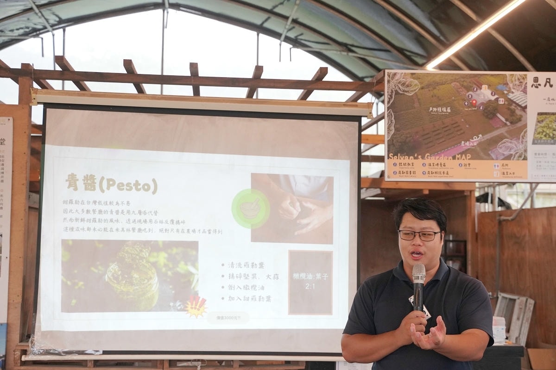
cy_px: 185
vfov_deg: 27.0
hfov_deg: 39.6
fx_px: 772
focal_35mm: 50
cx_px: 278
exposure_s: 1/160
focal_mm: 50
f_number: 4
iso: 2500
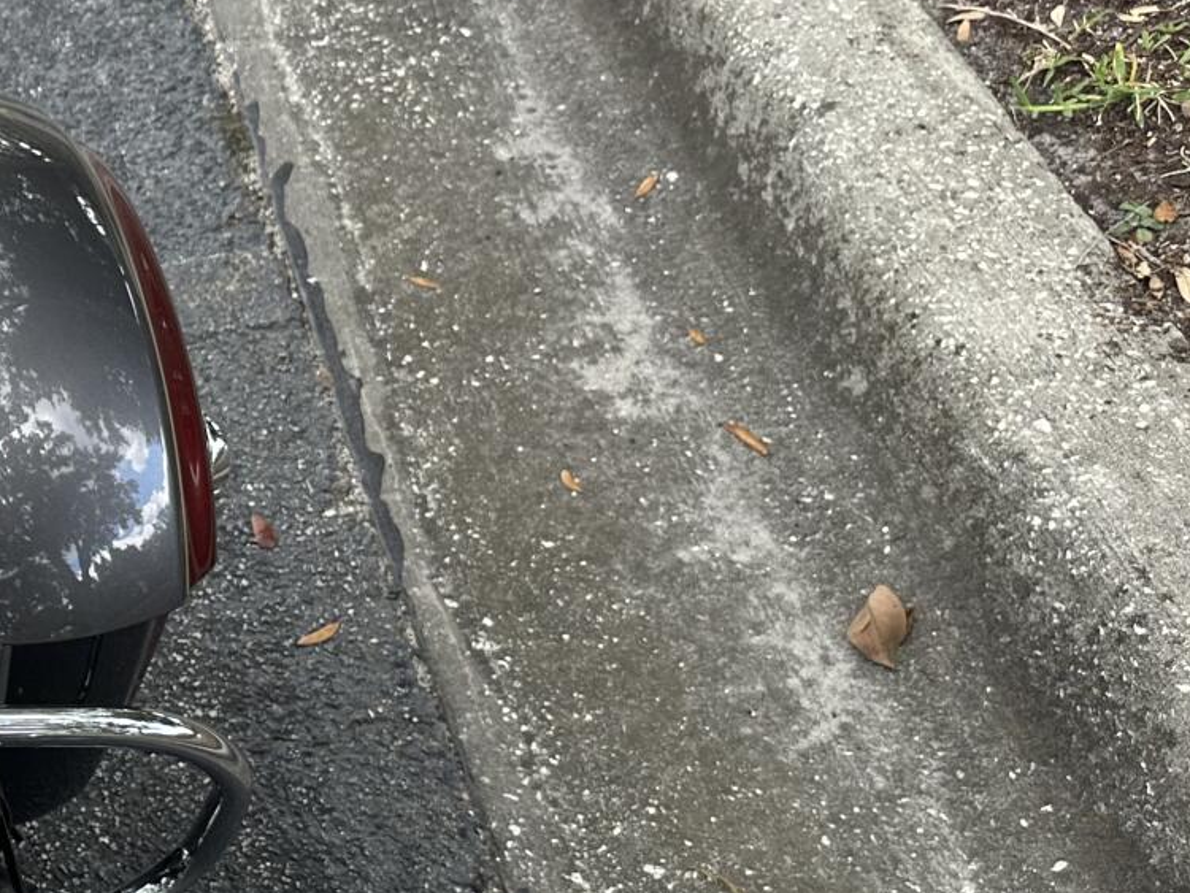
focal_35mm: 64
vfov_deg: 22.9
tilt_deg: -39.9
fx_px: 2201
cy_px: 454
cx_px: -381
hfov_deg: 25.7
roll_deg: +19.6
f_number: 1.78
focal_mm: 6.86
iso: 80
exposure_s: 1/415
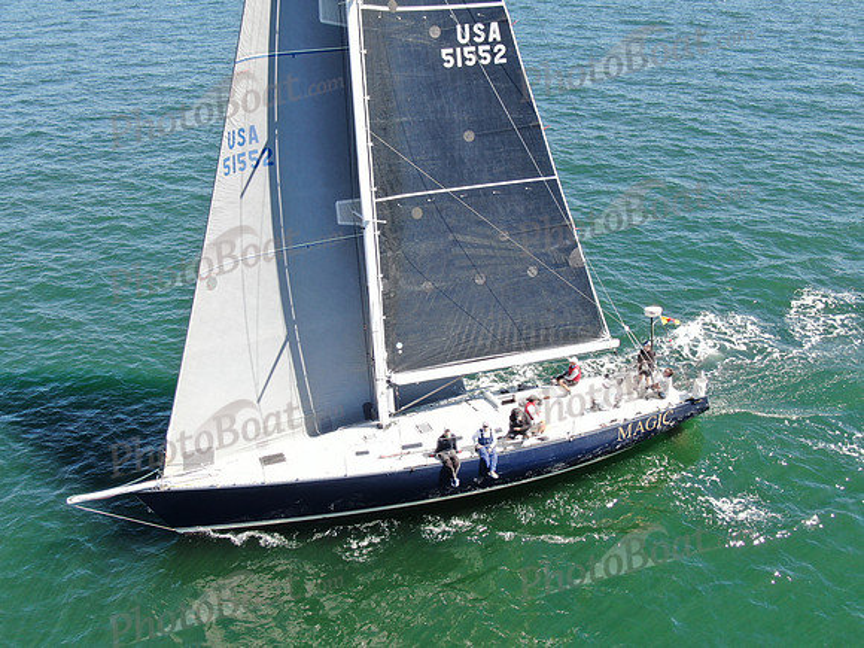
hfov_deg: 54.0
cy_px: 324
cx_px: 432
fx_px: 849
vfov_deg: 41.8
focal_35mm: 34
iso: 100
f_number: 3.2
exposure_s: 1/400
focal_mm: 5.82
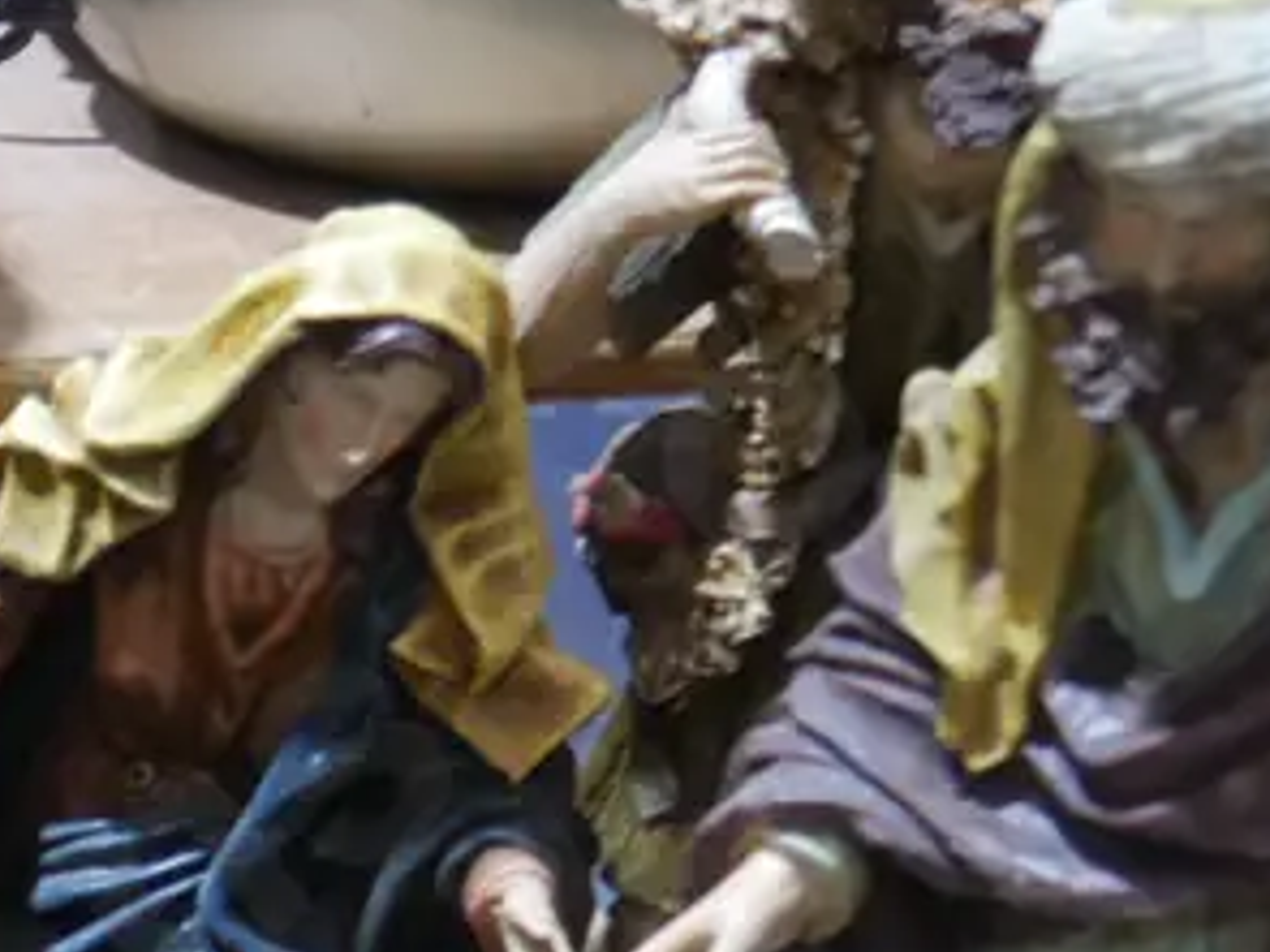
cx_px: -512
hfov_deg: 16.5
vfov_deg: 12.7
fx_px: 4071
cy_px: 1404
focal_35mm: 111
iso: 640
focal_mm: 16
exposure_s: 1/60
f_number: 3.6
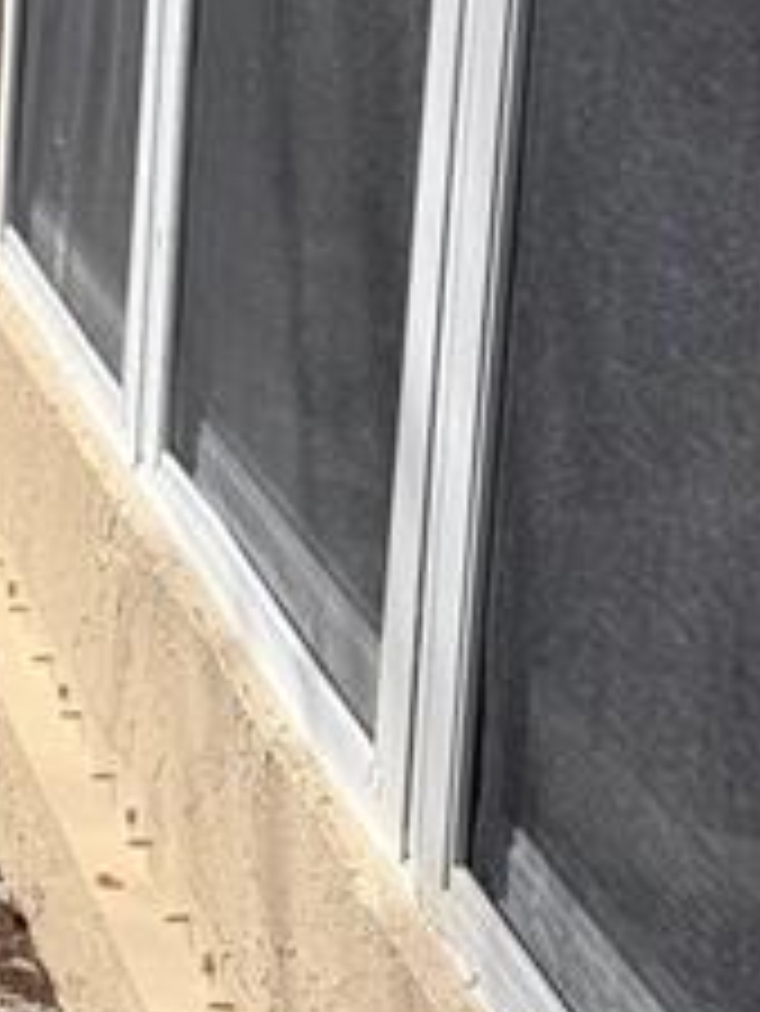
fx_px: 3743
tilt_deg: -9.4
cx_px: -342
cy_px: 247
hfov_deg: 11.2
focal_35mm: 128
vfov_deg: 15.3
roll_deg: -3.1
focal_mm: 6.76
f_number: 1.78
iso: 80
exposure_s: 1/6173
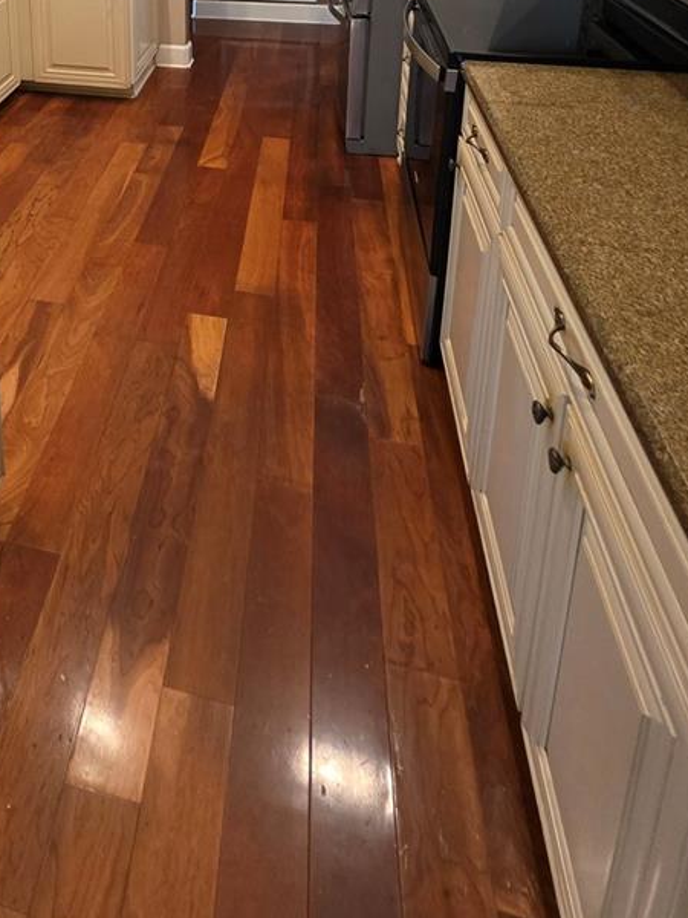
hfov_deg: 49.6
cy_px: 12
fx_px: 689
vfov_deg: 53.7
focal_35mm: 26
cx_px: 127
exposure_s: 1/60
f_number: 1.9
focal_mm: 2.2
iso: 500
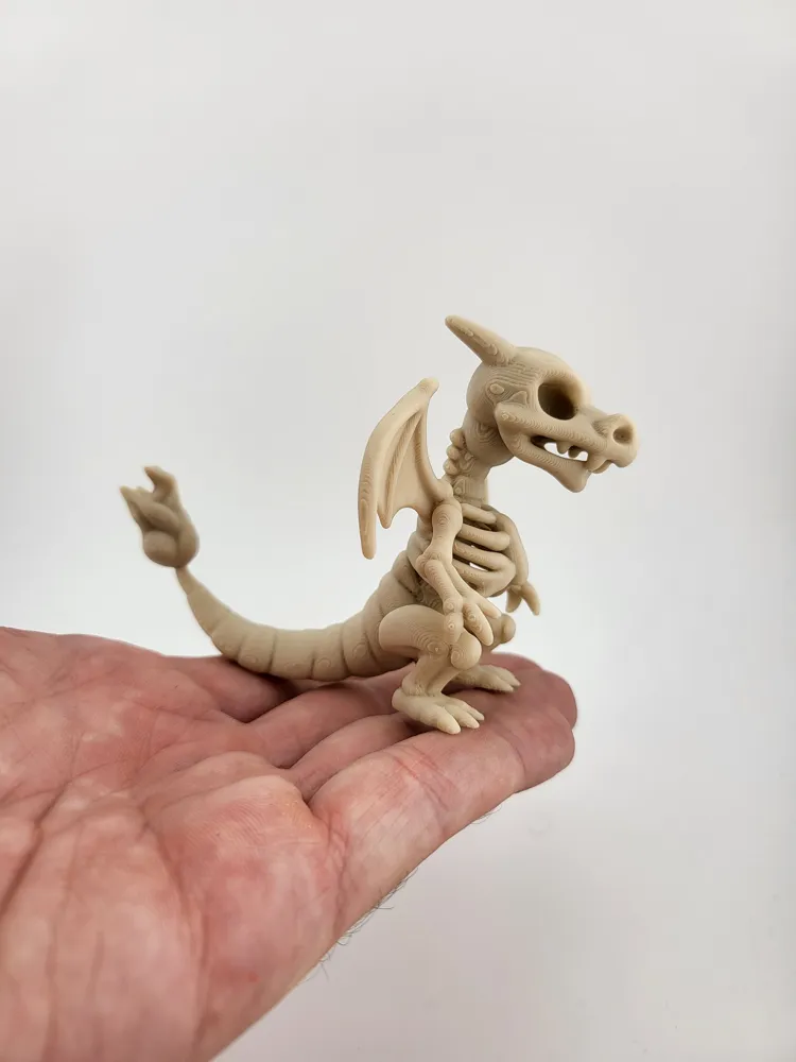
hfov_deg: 56.8
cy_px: 531
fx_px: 736
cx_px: 398
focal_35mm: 24
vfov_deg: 71.6
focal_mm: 5
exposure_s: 1/280
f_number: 1.8
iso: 40
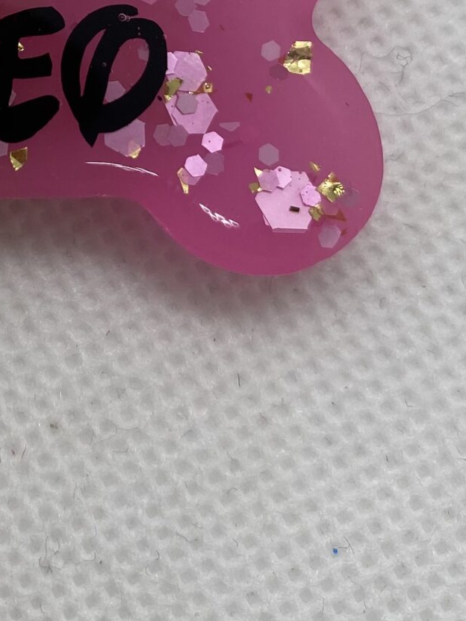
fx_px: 1436
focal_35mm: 80
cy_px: -84
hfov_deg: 17.9
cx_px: -21
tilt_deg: -76.1
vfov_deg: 22.8
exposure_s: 1/204
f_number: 1.8
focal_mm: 4.25
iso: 32
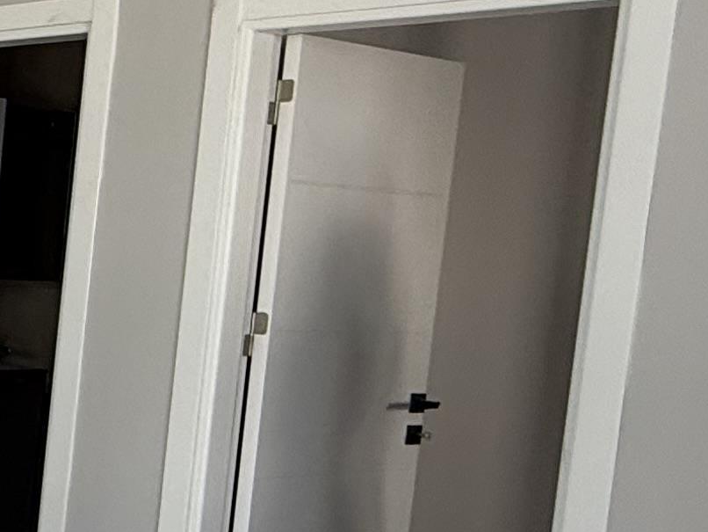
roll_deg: -3.0
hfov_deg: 19.8
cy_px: 330
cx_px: -590
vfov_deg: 21.0
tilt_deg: -4.8
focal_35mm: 70
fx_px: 1432
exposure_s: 1/99
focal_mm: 2.22
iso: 125
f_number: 2.2
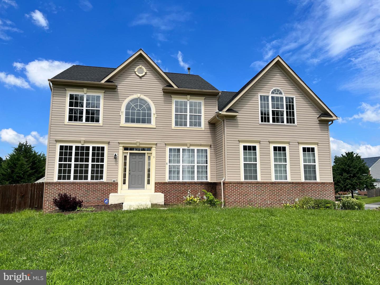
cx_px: 190
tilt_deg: +8.3
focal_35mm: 26
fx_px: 285
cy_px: 142
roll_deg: +0.4
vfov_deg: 53.1
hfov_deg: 67.3
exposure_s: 1/4016
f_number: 1.6
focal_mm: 5.1
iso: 50
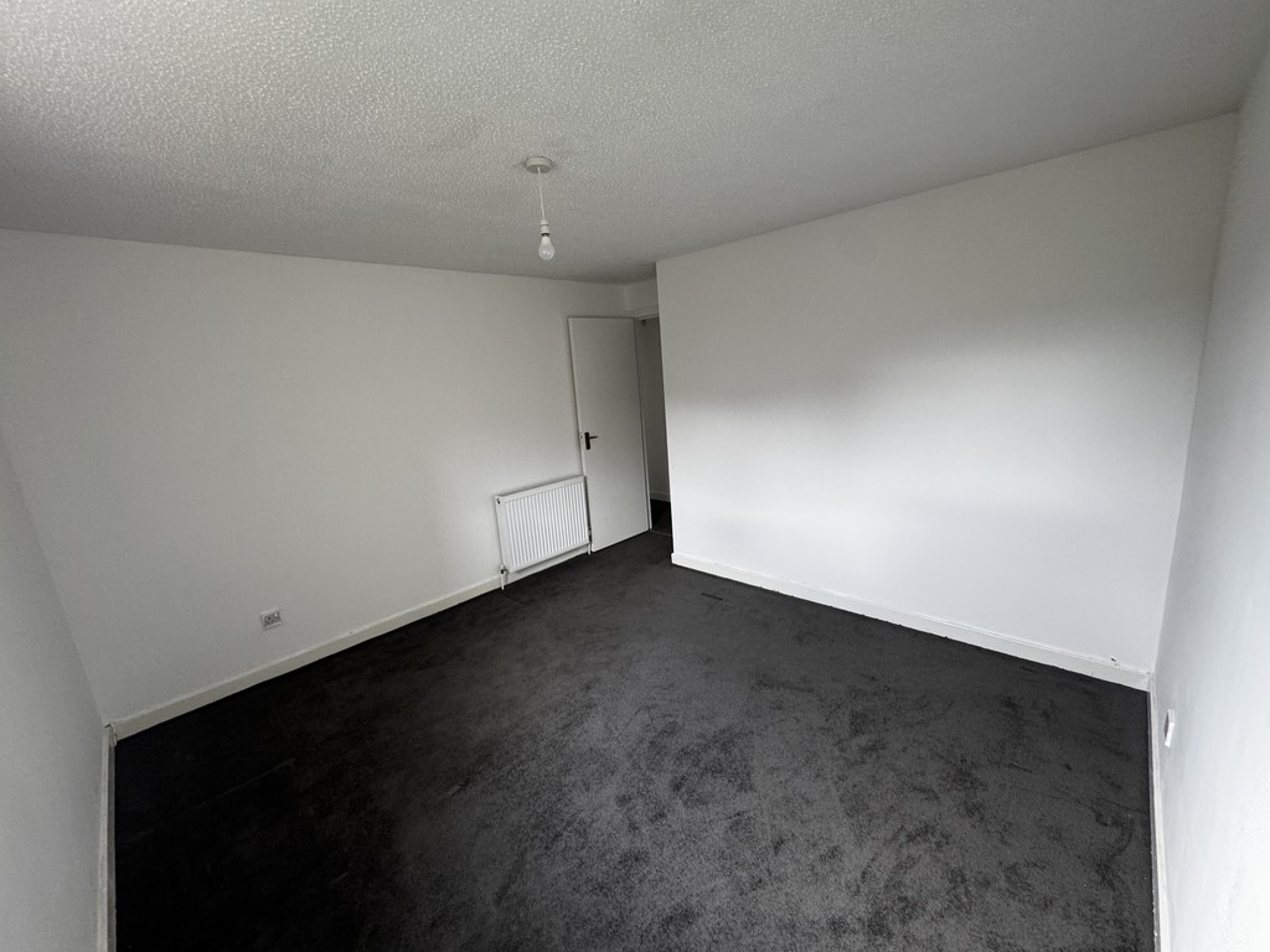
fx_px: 514
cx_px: 635
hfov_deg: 102.1
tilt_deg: -11.9
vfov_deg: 85.7
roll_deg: +4.5
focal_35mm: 14
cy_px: 476
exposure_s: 1/99
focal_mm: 2.22
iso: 200
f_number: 2.2
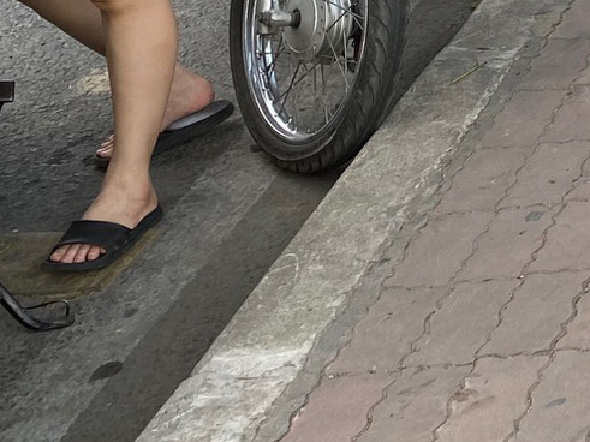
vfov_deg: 13.7
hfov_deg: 15.6
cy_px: -5
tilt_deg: -23.5
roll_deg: +5.0
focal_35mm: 106
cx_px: 1101
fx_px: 1806
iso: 32
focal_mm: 4.25
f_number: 1.8
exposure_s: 1/271
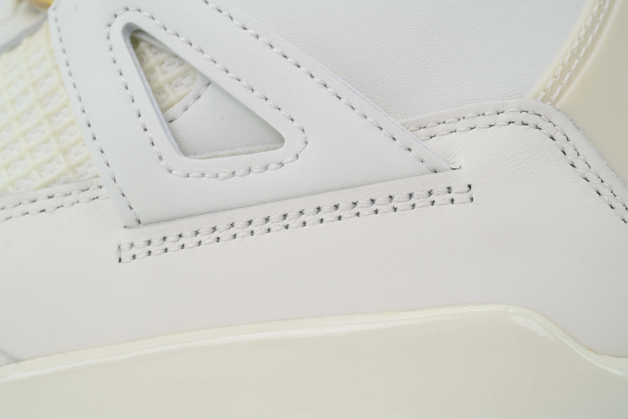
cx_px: 314
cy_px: 210
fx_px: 1640
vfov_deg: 14.6
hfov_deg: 21.7
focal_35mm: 94
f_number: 13
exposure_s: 1/100
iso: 400
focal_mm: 94
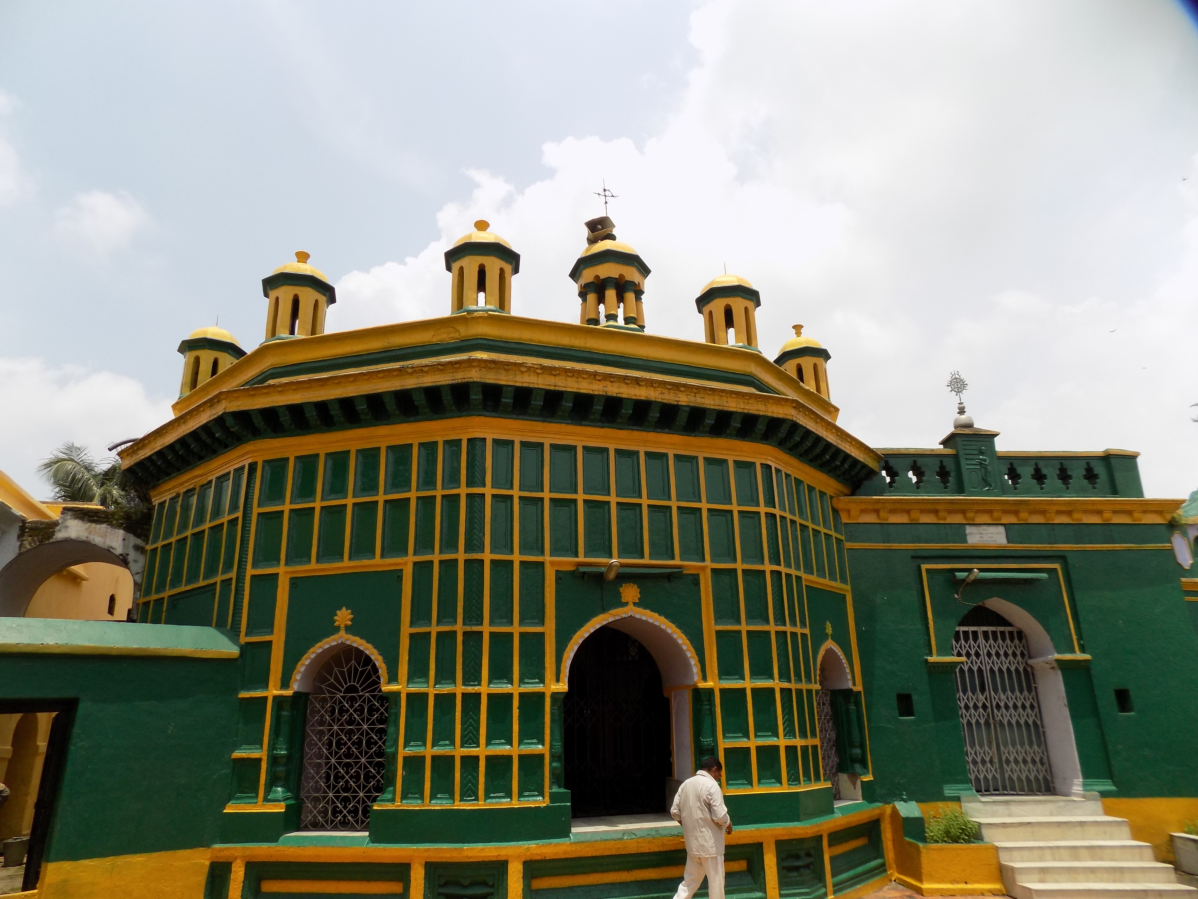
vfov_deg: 58.9
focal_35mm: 23
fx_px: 796
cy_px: 450
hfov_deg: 73.9
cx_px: 599
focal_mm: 4
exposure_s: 1/1250
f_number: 3.1
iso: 80
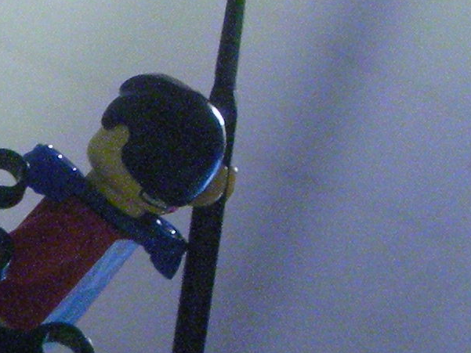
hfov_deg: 11.2
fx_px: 2232
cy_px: 210
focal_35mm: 164
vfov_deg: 9.1
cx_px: -366
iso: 400
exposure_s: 1/26.4
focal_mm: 5.8
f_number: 3
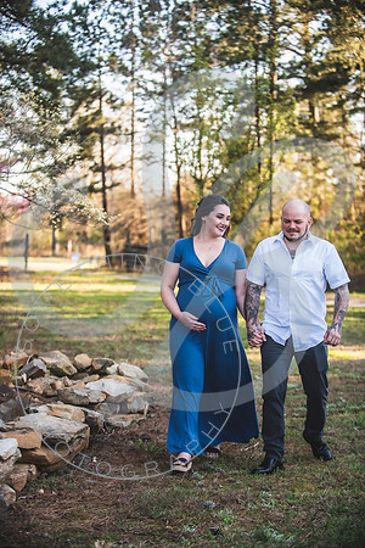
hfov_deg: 19.5
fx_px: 1065
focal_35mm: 70
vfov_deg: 28.8
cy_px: 274
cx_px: 182
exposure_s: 1/320
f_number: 2.8
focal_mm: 70
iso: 250
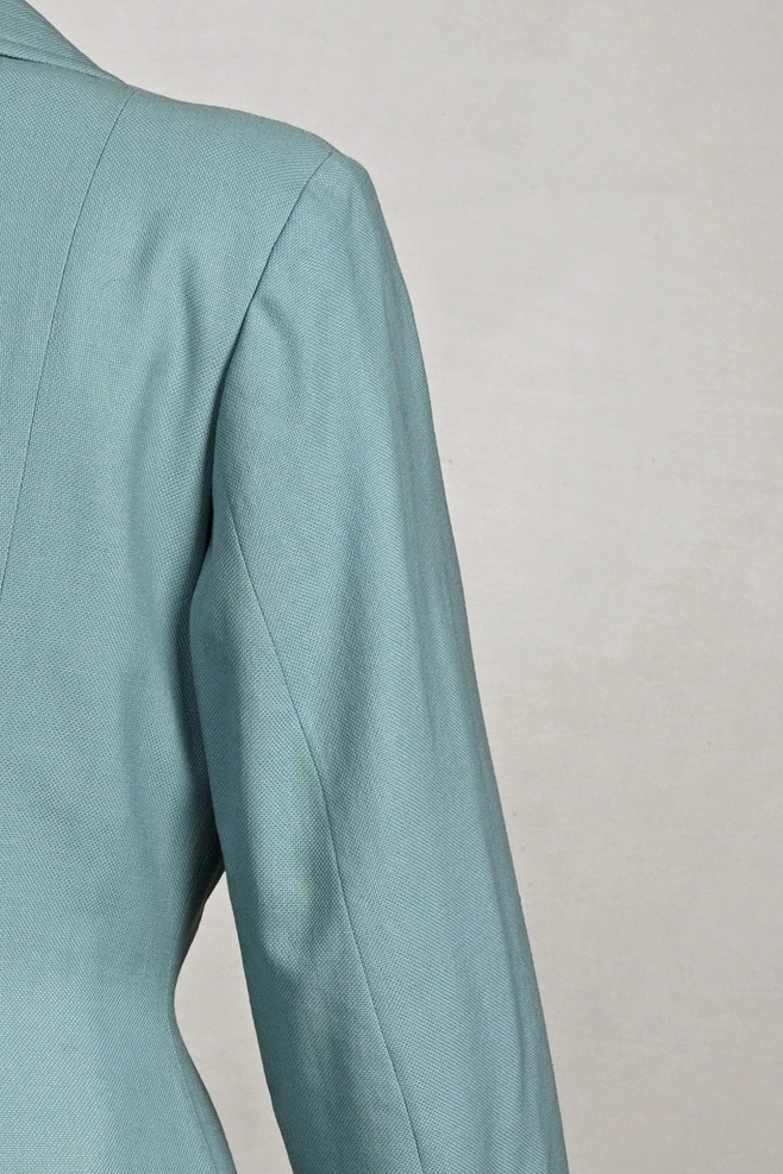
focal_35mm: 140
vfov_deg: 14.3
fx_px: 4567
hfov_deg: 9.7
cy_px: 1358
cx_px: -154
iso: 320
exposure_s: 1/30
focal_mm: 32
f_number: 7.1
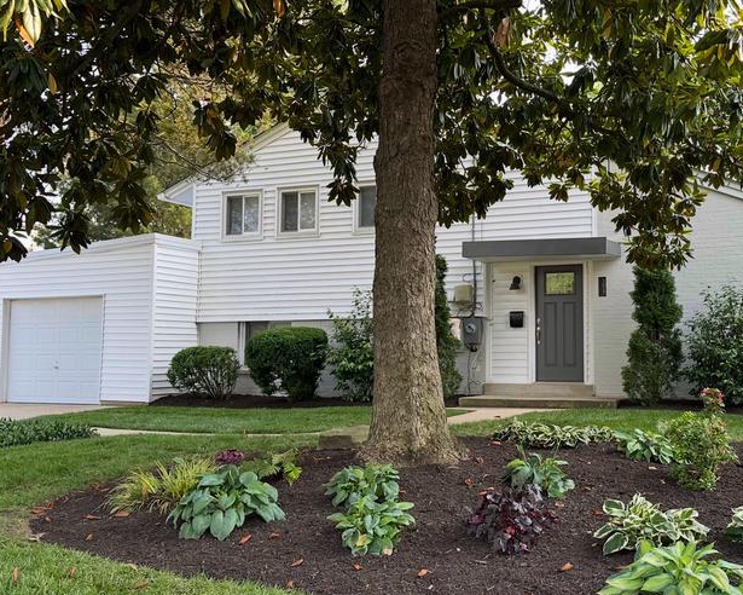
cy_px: 290
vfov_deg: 38.2
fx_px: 858
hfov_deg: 46.0
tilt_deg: +4.7
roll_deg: -0.9
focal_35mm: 39
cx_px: 505
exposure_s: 1/217
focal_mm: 6.86
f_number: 1.78
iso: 64
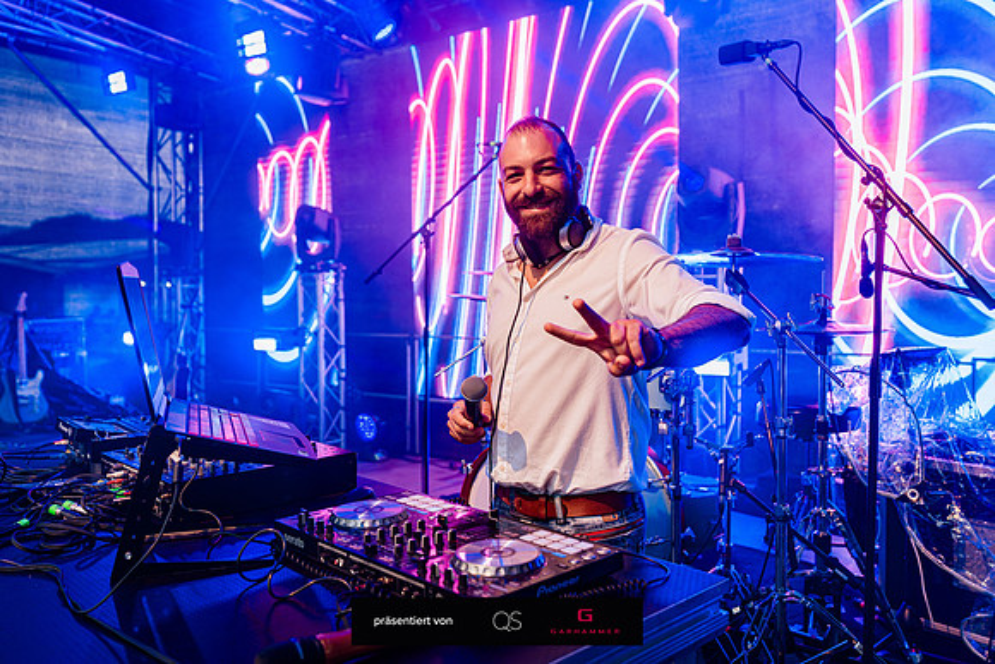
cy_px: 332
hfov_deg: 61.9
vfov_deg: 43.6
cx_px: 498
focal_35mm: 30
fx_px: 829
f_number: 2.8
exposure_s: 1/160
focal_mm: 30
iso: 320
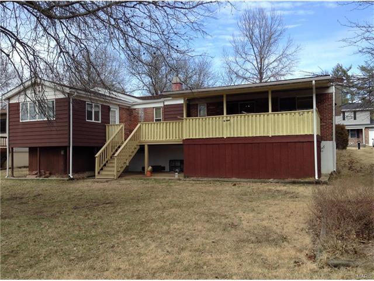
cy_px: 140
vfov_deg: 42.9
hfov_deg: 55.4
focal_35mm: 33
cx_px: 187
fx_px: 357
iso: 25
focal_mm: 3.3
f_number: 2.4
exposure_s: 1/591
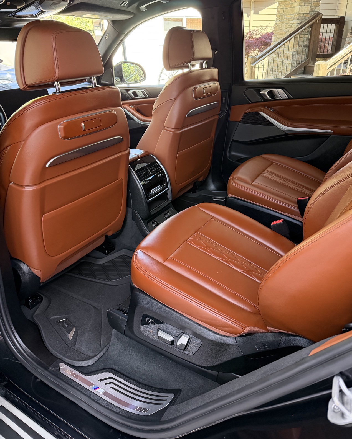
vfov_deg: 65.9
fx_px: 339
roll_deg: +0.7
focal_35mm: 26
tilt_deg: -23.7
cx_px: 183
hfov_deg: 54.9
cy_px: 199
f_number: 1.78
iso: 500
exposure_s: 1/60
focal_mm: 6.76
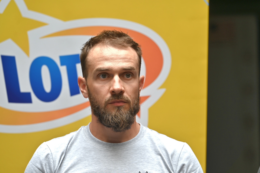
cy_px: 86
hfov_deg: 13.7
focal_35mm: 150
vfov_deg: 9.1
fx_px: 1083
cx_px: 130
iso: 100
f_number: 4.5
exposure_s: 1/161
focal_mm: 150
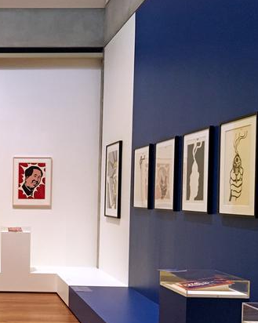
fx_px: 526
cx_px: -35
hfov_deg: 25.3
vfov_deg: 33.8
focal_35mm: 55
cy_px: 218
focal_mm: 4.15
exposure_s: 1/30
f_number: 2.2
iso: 160
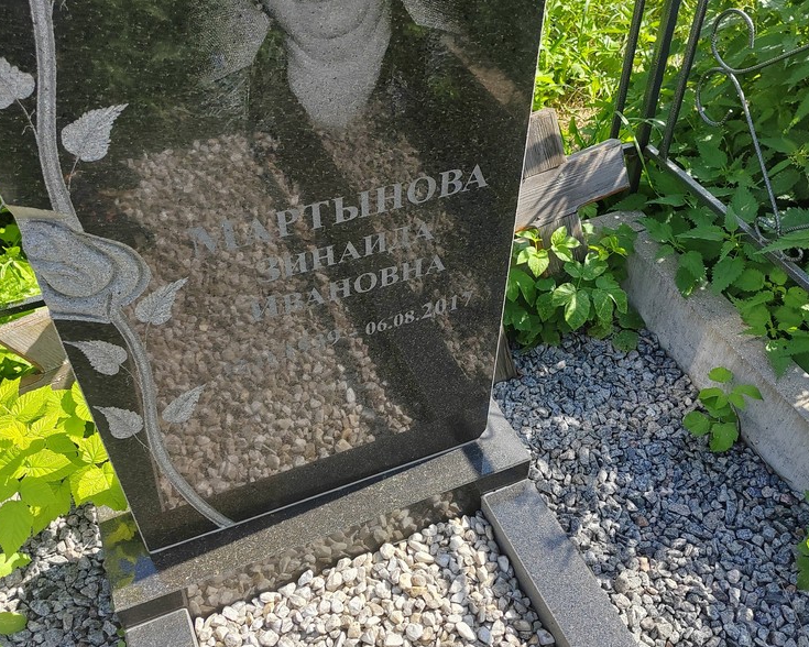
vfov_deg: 43.4
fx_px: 814
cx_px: 392
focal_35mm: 34
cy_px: 328
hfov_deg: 52.8
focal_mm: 5.52
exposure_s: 1/1100
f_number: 1.9
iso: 100
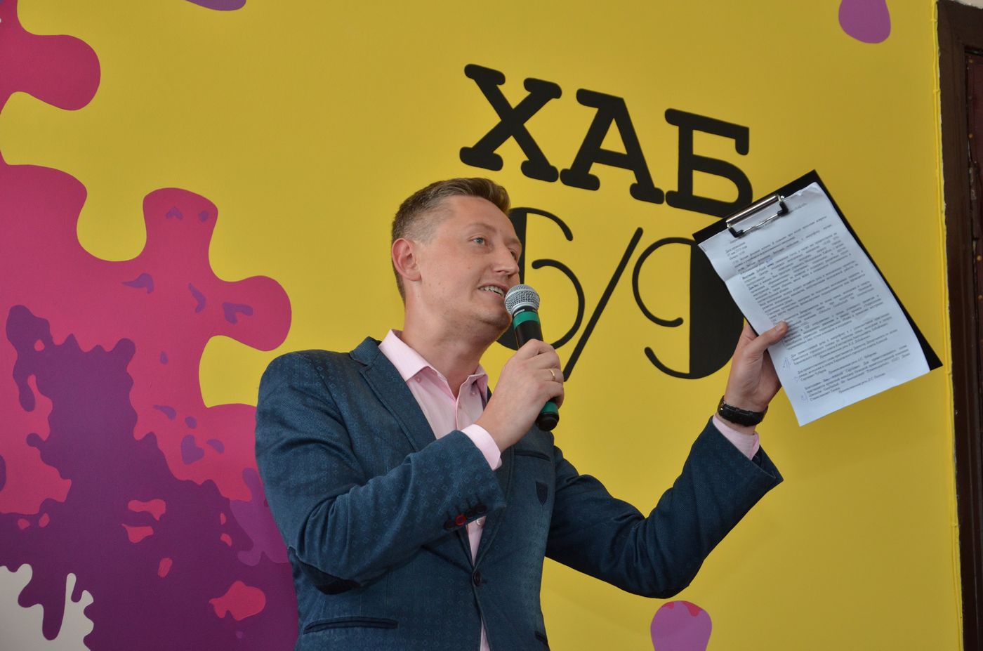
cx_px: 492
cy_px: 326
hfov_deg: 33.5
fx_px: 1635
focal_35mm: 60
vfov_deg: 22.5
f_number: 4.8
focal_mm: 40
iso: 640
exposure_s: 1/250
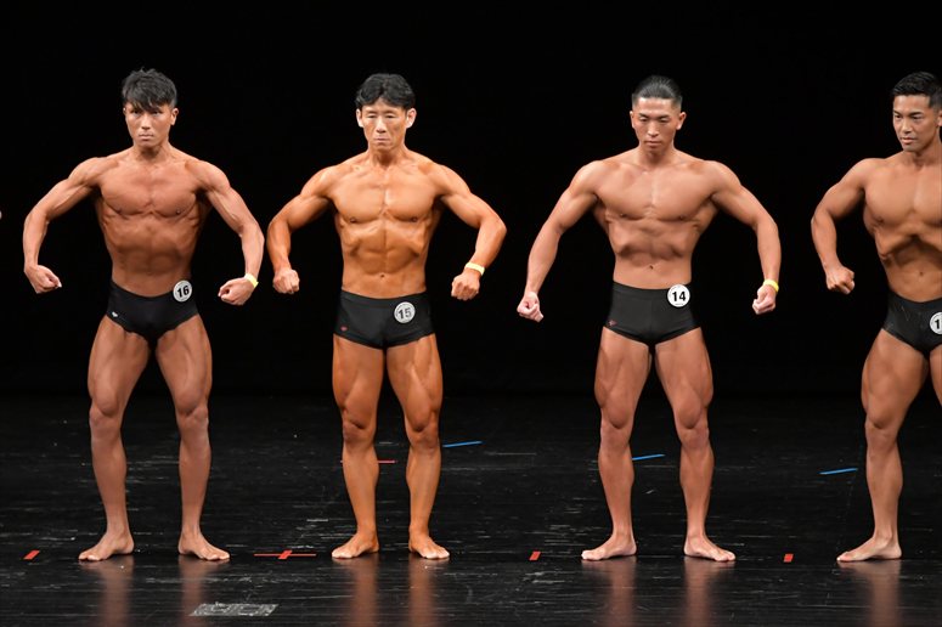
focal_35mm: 255
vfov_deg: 5.4
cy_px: 314
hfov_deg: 8.1
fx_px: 6669
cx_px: 471
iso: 3200
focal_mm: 170
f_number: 5.6
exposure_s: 1/400
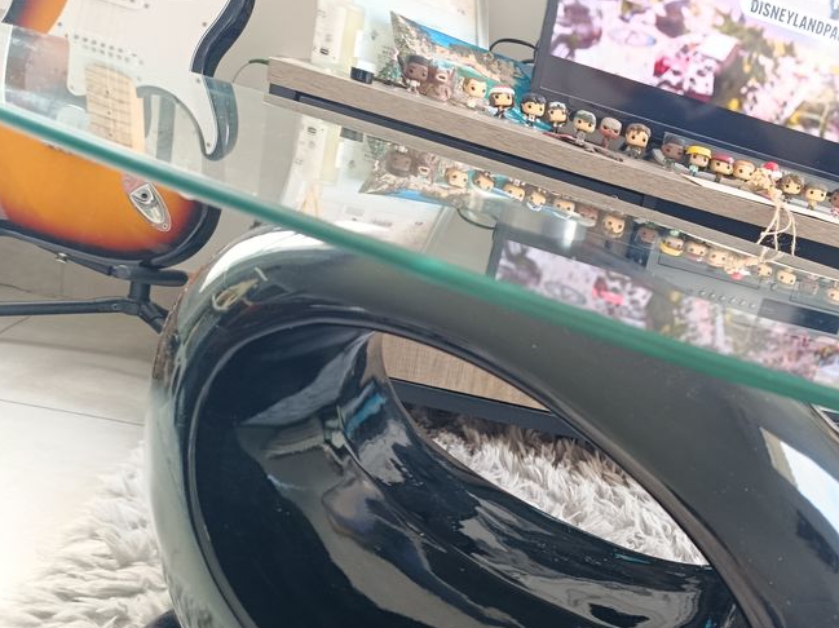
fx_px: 896
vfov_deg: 37.6
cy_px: 479
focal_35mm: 37
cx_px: 639
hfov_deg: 48.1
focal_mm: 5.24
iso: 1096
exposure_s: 1/50
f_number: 1.7
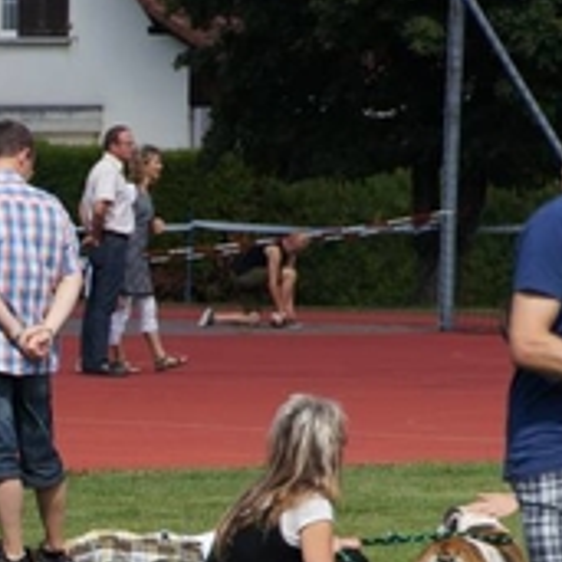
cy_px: 567
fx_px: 8137
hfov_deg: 3.9
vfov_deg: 4.0
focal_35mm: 443
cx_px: -168
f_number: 5.6
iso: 320
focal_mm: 110
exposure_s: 1/2000
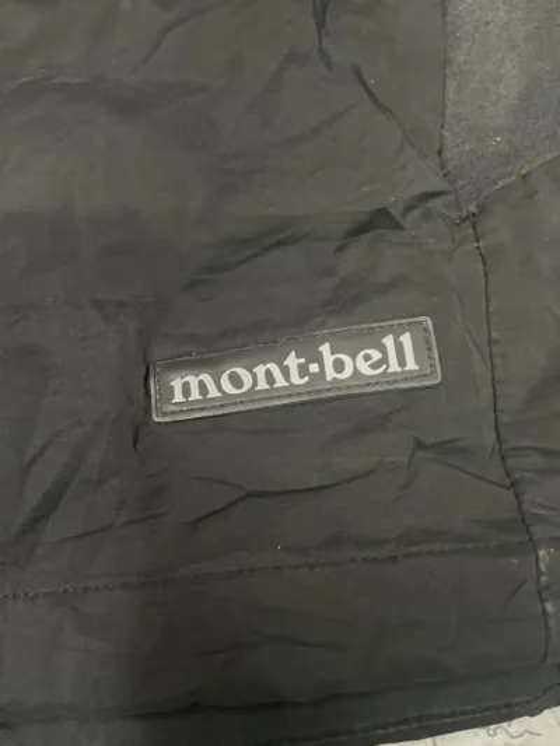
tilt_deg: -70.5
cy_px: 373
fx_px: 561
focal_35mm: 26
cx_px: 280
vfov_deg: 67.3
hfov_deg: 53.1
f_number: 1.6
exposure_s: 1/25
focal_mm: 4.2
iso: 640
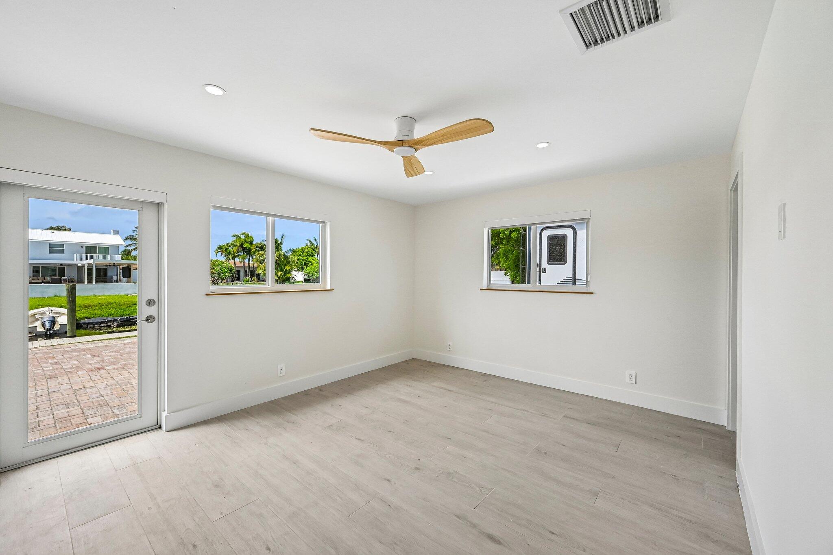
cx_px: 416
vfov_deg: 81.2
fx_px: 324
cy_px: 278
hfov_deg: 104.3
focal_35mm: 14
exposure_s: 1/1250
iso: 2500
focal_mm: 14
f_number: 8
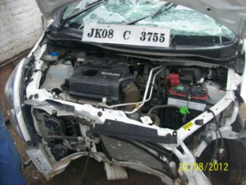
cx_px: 123
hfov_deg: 51.4
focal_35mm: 36
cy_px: 92
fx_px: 256
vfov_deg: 39.7
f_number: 2.7
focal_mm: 6
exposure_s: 1/618
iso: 80
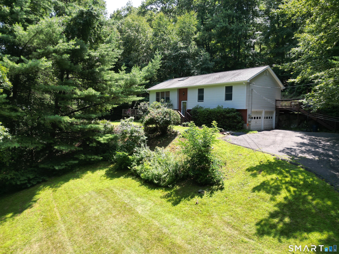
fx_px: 235
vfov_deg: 56.8
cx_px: 170
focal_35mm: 24
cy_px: 127
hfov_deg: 71.6
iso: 100
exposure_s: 1/725
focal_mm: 6.72
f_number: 1.7
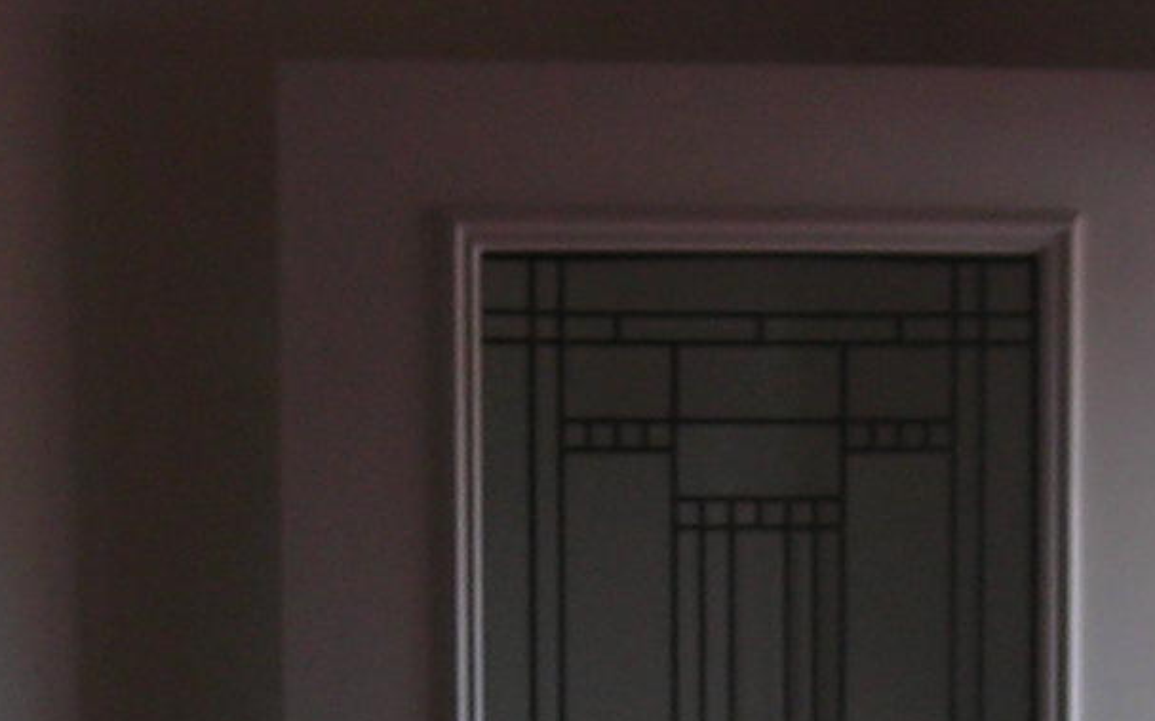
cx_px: 556
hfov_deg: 12.2
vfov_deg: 7.2
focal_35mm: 172
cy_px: 1619
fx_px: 5413
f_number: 3.2
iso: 50
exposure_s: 1/34.2
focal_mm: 6.3
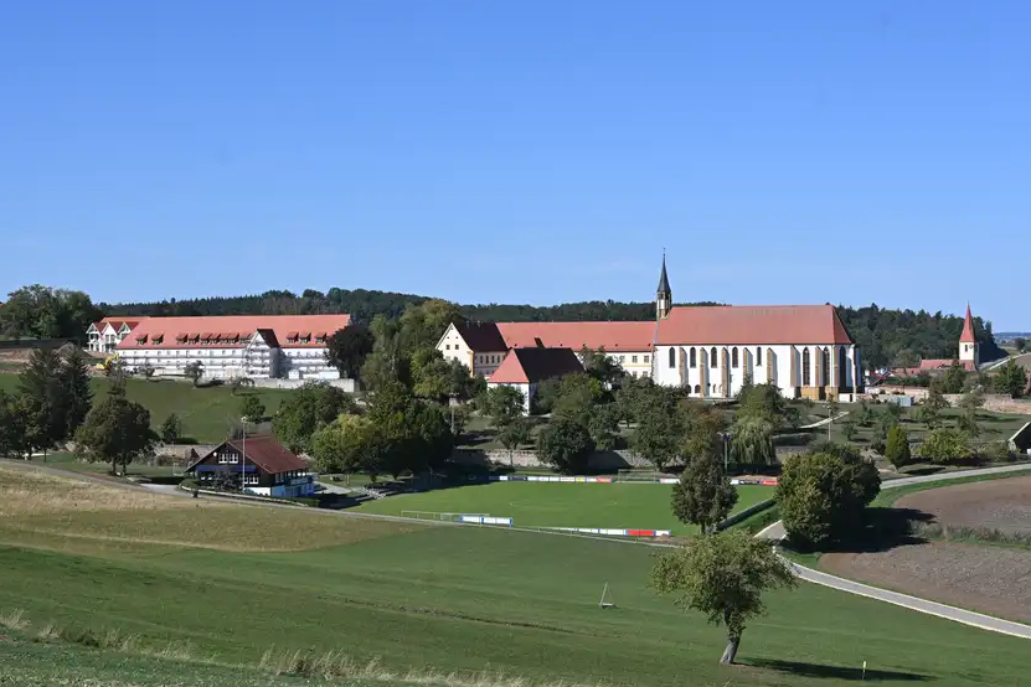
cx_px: 548
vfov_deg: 20.9
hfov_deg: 31.0
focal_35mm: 65
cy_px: 330
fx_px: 1861
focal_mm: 50
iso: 100
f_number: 8
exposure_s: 1/500
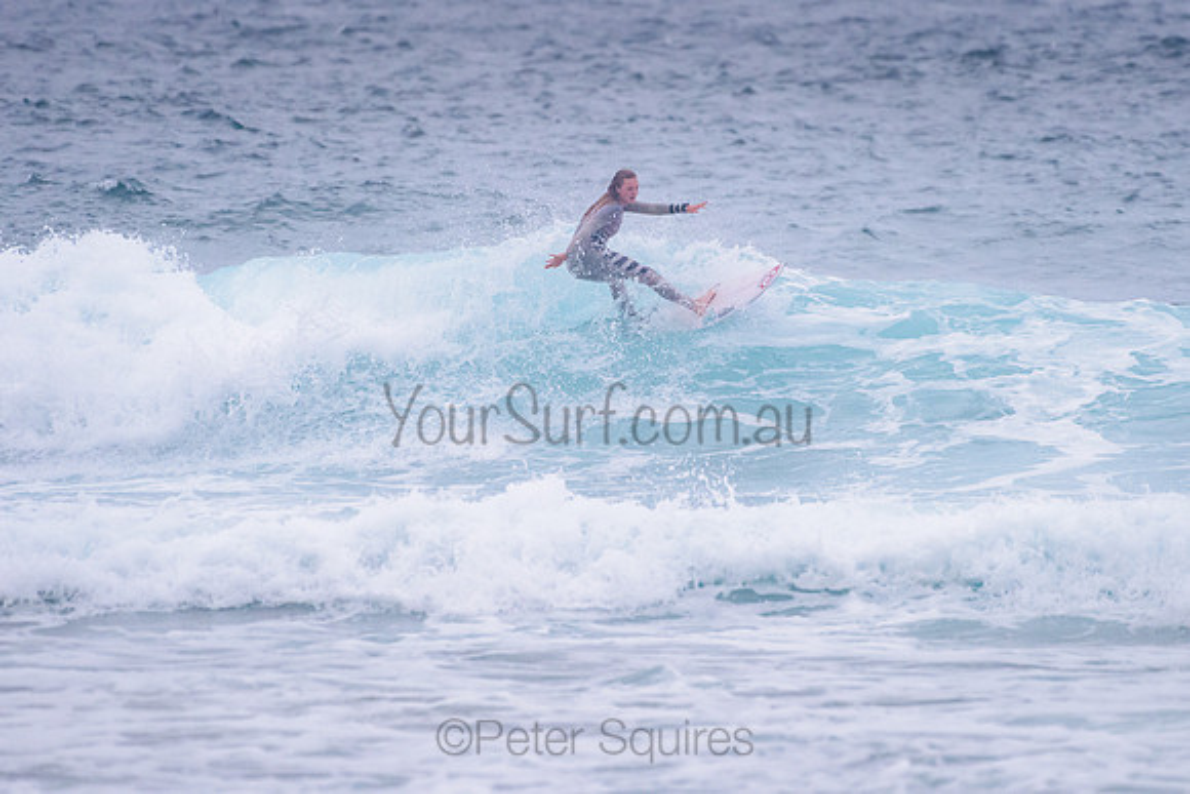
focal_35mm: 613
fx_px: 20264
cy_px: 329
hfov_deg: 3.4
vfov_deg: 2.2
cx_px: 693
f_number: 5.6
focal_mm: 500
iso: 1400
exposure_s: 1/2000
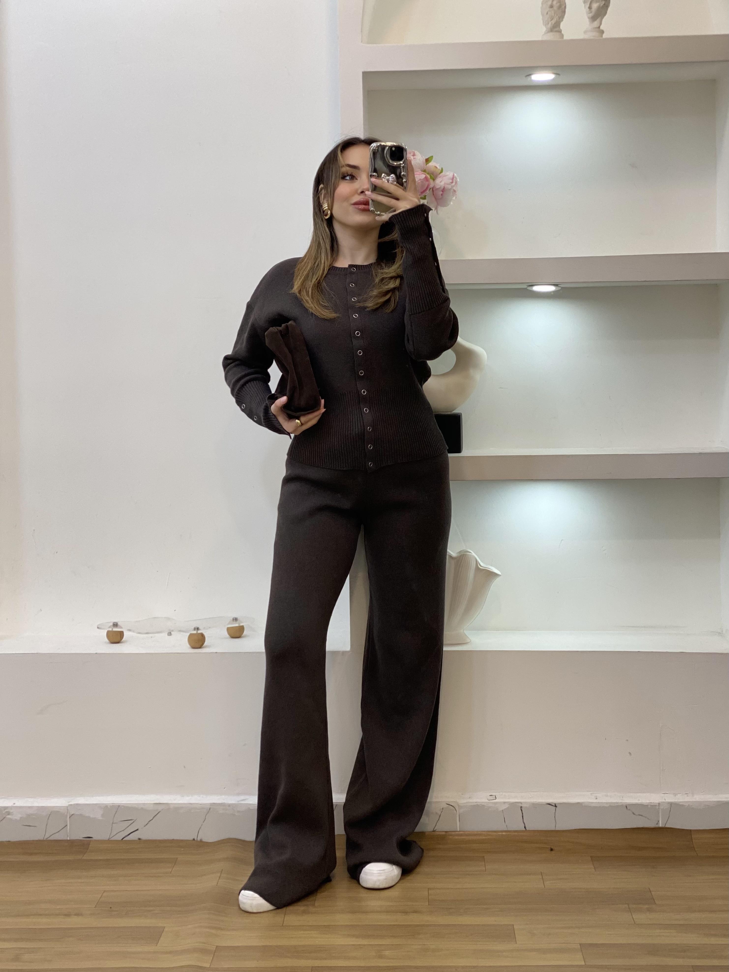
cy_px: 486
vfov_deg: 36.8
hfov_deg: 28.0
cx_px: 364
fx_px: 1460
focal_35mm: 52
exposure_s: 1/100
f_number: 2
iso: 80
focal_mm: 6
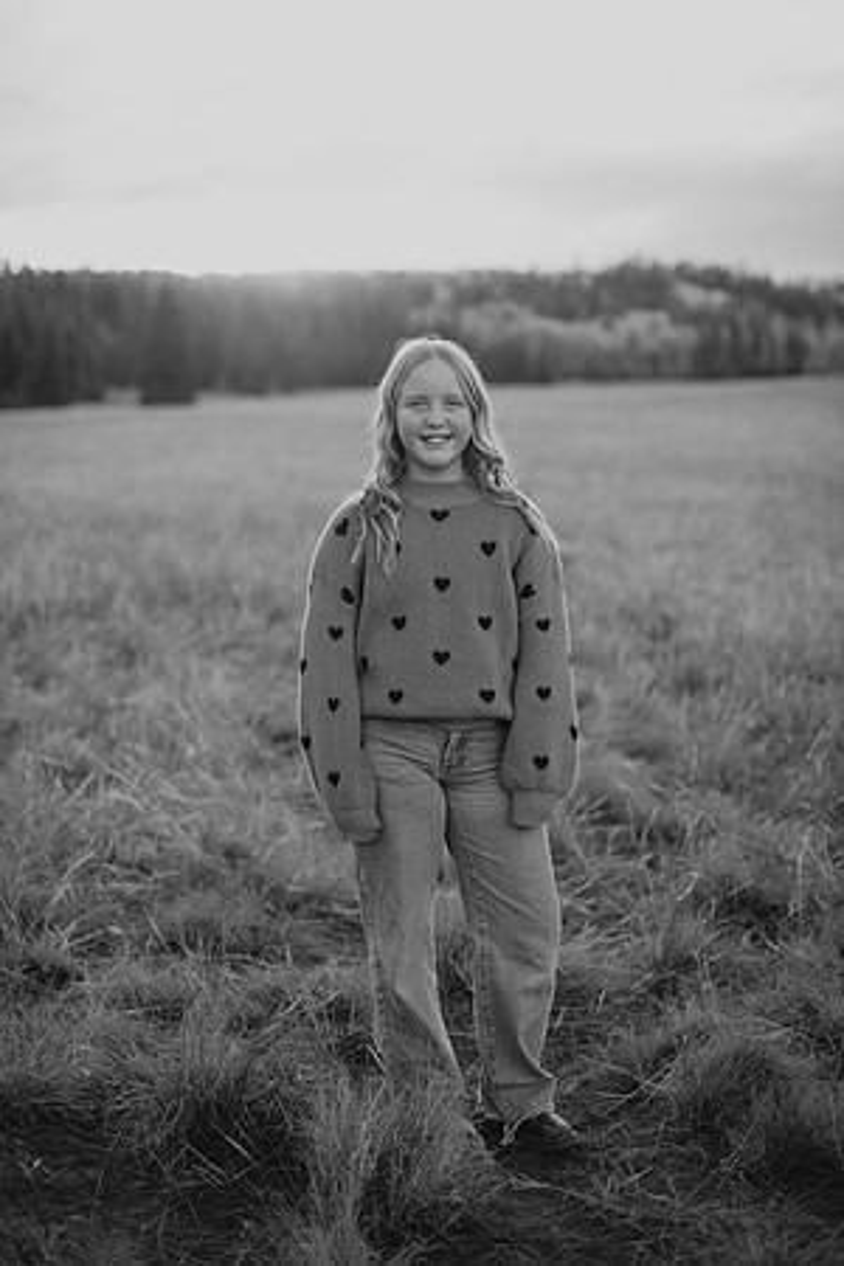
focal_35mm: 50
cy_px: 633
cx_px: 422
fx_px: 1758
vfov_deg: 39.6
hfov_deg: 27.0
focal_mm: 50
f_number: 2
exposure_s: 1/640
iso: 160
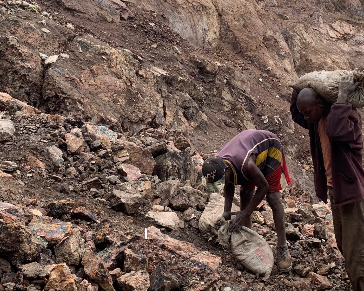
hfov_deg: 42.5
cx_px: 234
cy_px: 96
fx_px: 463
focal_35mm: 43
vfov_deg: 34.6
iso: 25
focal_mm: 4.25
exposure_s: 1/1190
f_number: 1.8
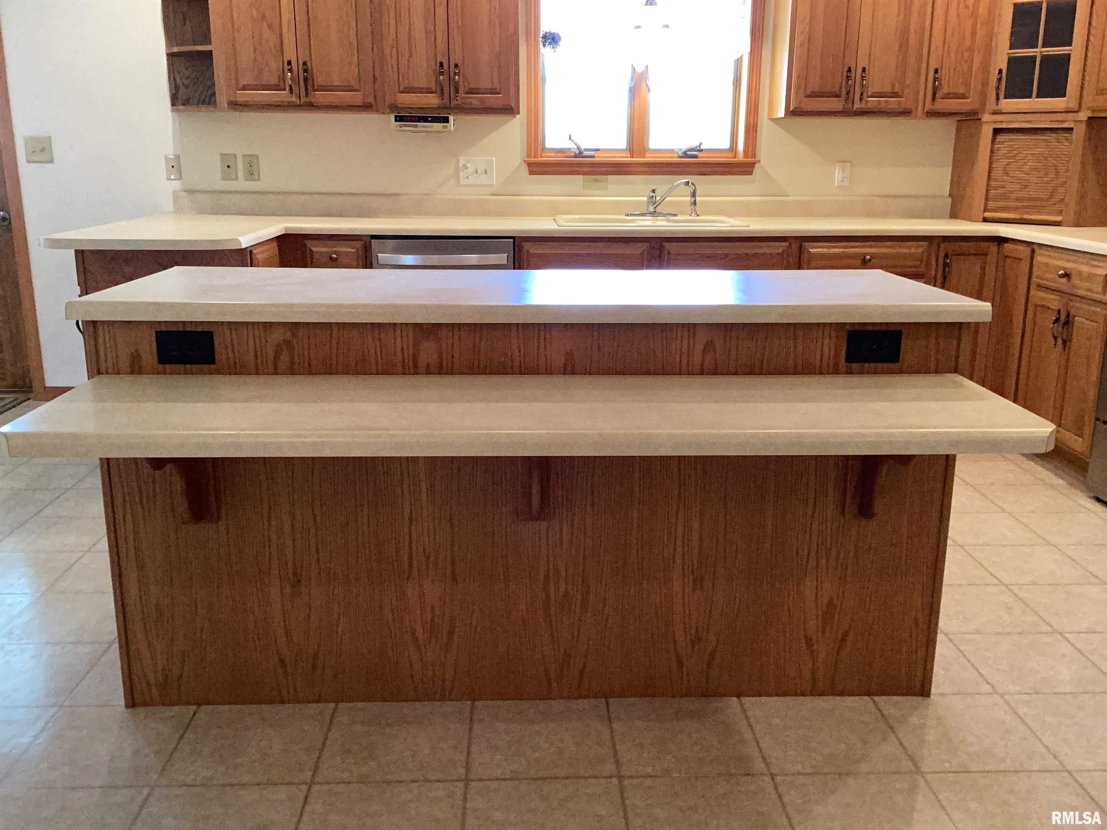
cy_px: 415
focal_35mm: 31
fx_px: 991
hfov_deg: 58.4
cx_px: 554
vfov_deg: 45.4
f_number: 2.4
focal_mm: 3.3
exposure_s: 1/40
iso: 320
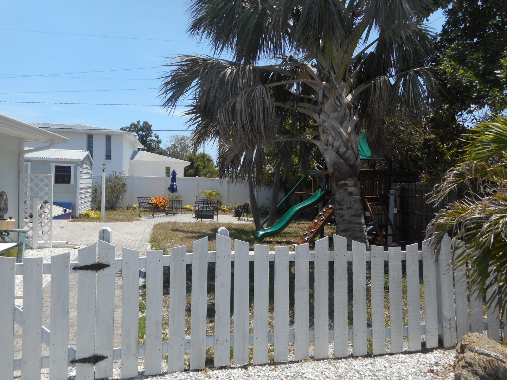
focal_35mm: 25
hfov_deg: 69.4
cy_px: 190
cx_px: 254
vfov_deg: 54.9
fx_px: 366
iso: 80
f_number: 3.7
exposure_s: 1/640
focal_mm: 4.5
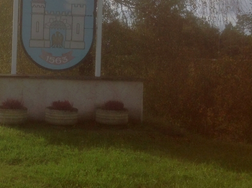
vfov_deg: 20.0
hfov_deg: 26.0
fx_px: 531
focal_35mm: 73
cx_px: 37
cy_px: 49
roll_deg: -1.3
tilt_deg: +1.0
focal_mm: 4.28
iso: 50
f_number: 2.4
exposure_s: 1/1890
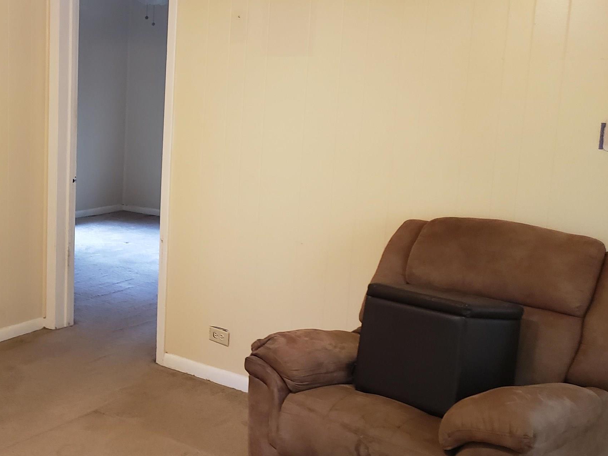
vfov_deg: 30.9
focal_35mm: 47
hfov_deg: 37.7
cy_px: 206
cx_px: 60
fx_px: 826
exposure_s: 1/20
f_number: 1.5
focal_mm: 4.3
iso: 250
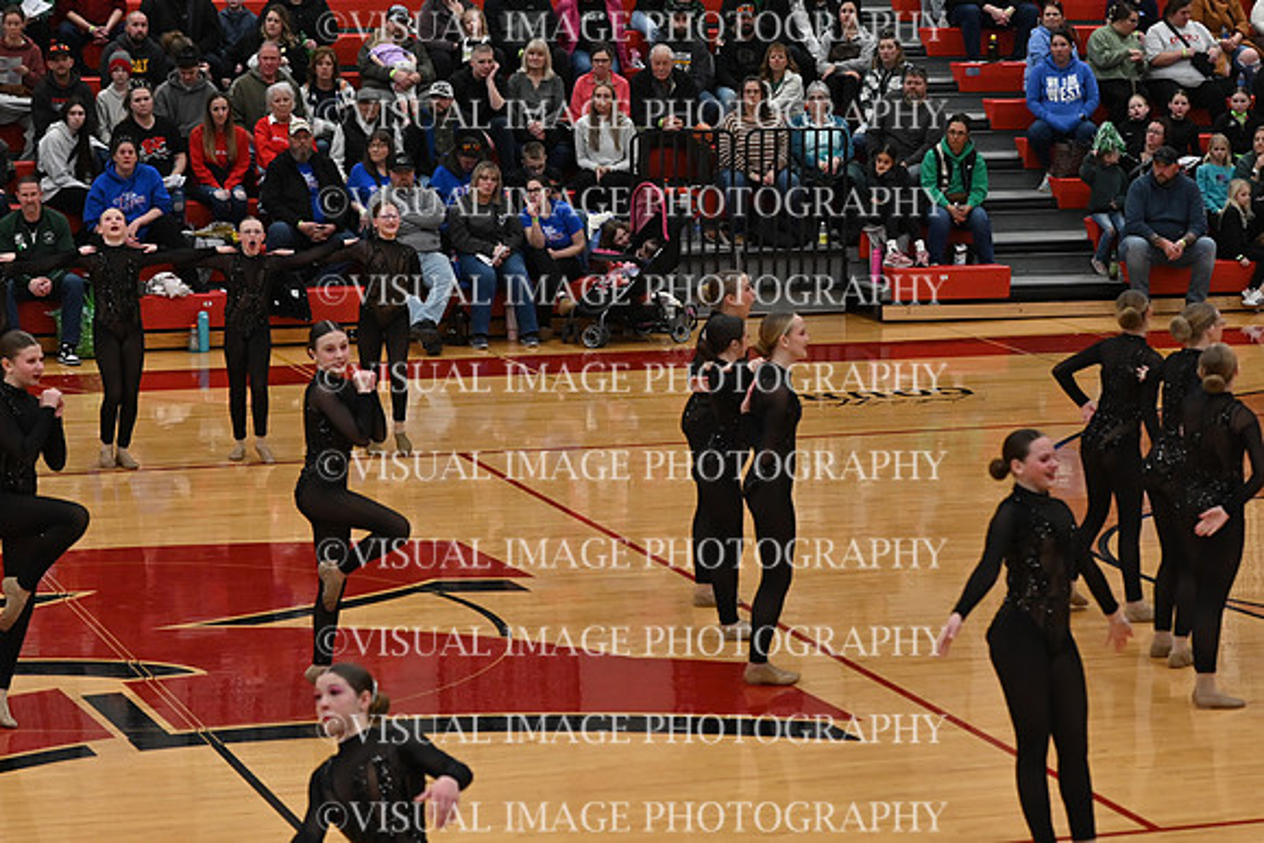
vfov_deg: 13.0
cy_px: 422
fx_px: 3687
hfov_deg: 19.5
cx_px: 632
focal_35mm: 105
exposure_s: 1/400
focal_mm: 70
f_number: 4
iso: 3200
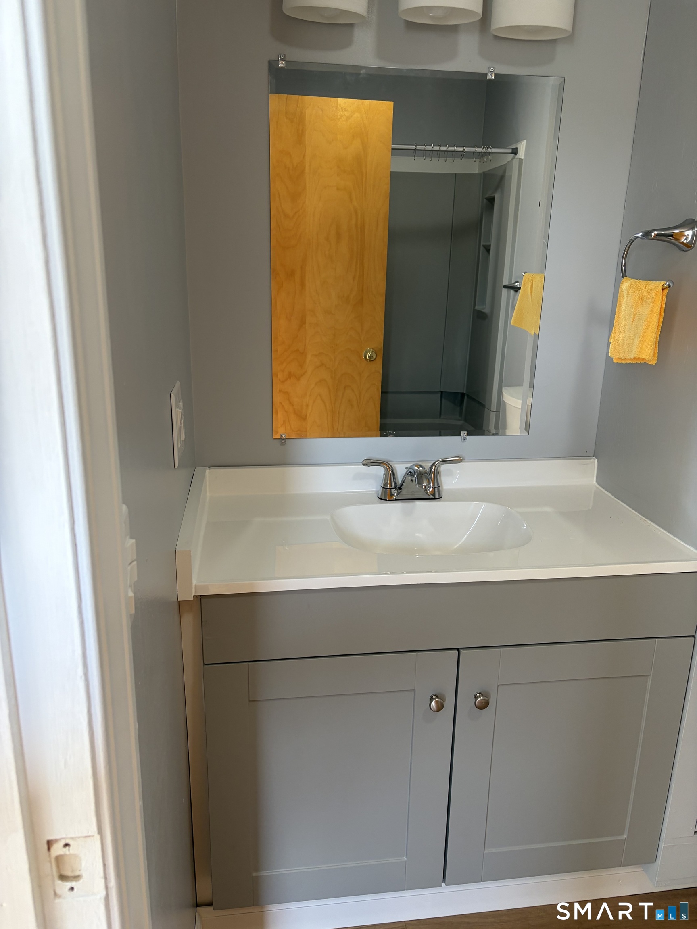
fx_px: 698
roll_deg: -1.8
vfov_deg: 67.3
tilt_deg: -15.5
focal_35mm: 26
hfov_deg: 53.1
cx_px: 348
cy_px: 464
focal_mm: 5.96
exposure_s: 1/60
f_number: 1.6
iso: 80
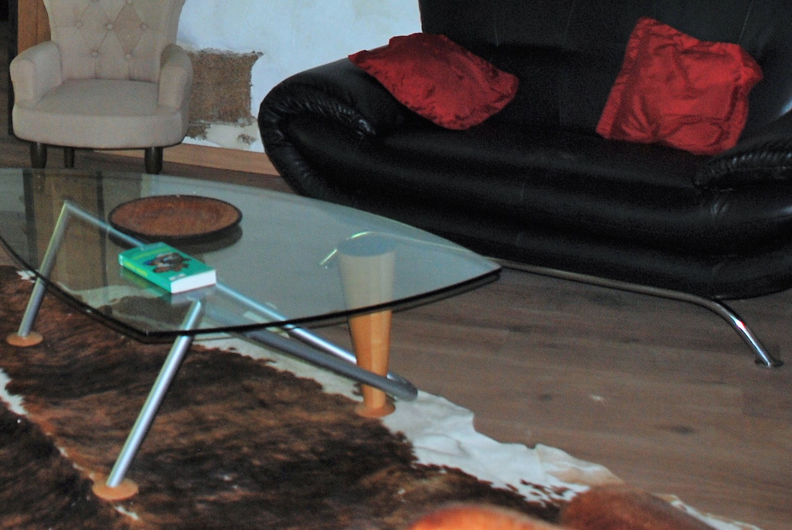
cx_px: 117
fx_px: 1608
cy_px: -104
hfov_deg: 26.9
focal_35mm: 73
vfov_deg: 17.8
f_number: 3.8
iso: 200
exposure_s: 1/60
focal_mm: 20
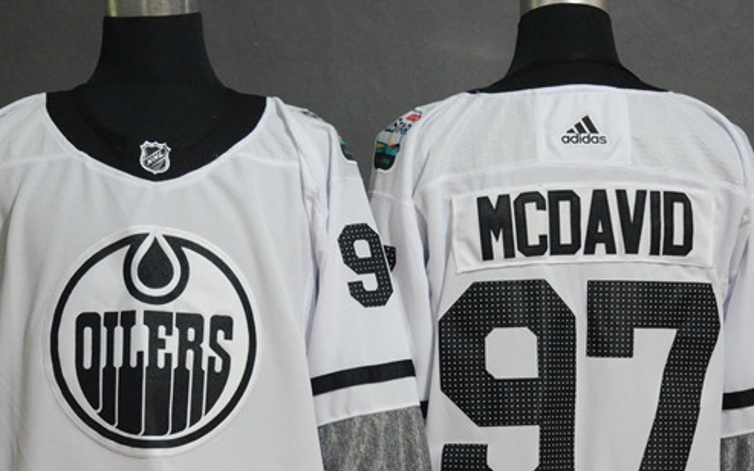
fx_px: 2137
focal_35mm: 104
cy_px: 361
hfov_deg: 20.0
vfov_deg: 12.5
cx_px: 343
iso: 4000
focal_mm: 42
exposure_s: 1/25
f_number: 6.3
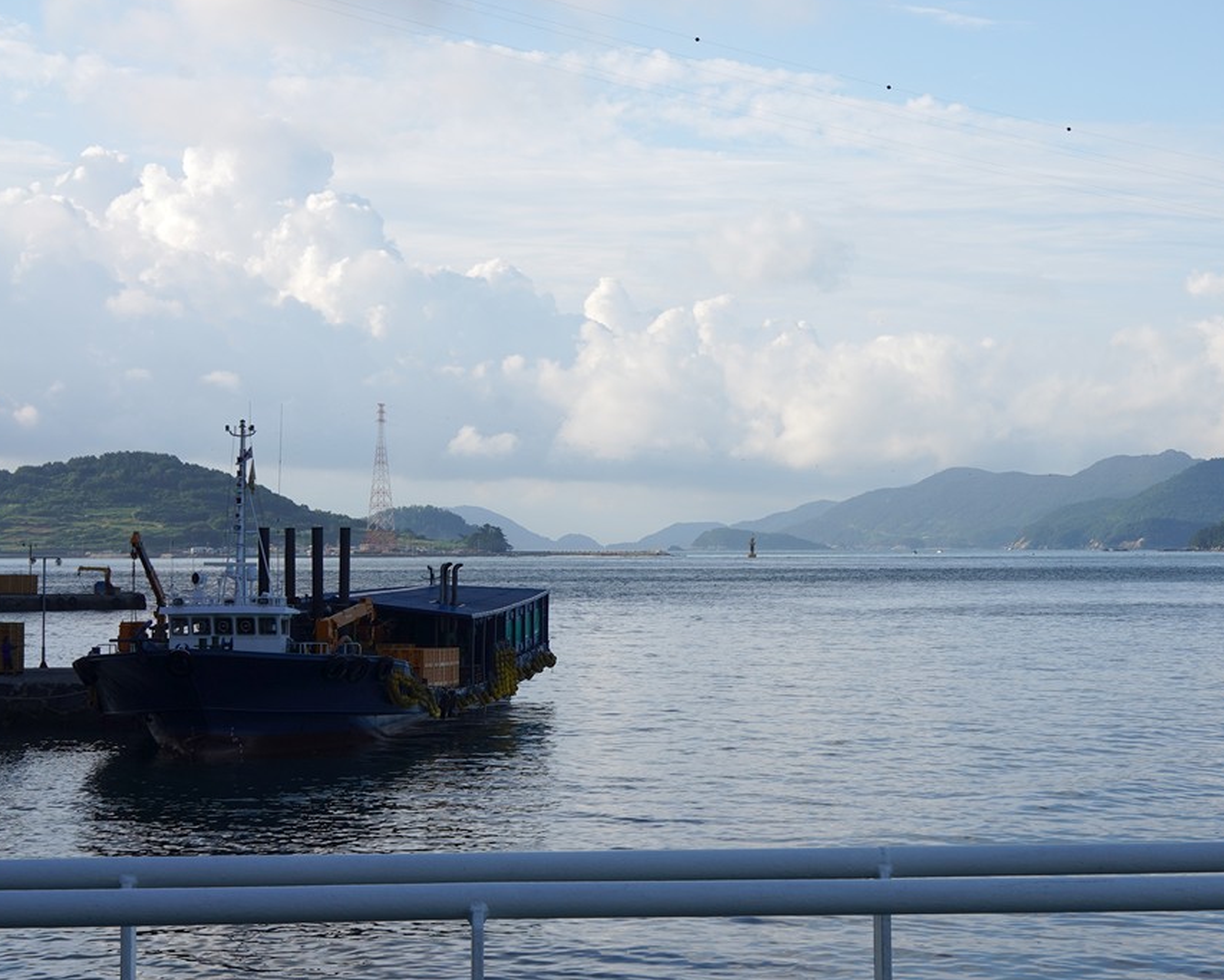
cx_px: 934
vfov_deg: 19.9
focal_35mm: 77
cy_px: 430
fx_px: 2790
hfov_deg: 24.4
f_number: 13
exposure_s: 1/100
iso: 100
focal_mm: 35
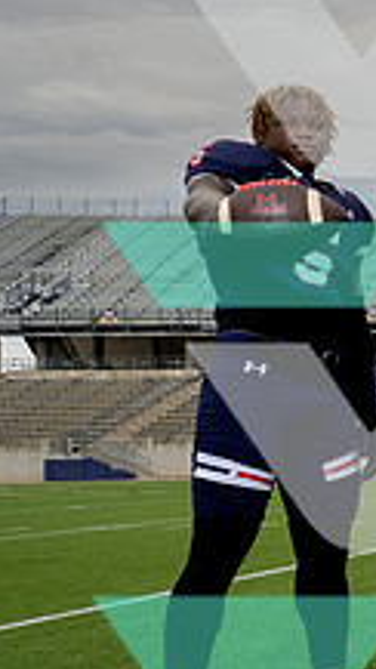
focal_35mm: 70
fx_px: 1241
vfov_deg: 30.1
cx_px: 888
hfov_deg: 13.2
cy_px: 387
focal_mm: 25
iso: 100
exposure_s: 1/250
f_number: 7.1
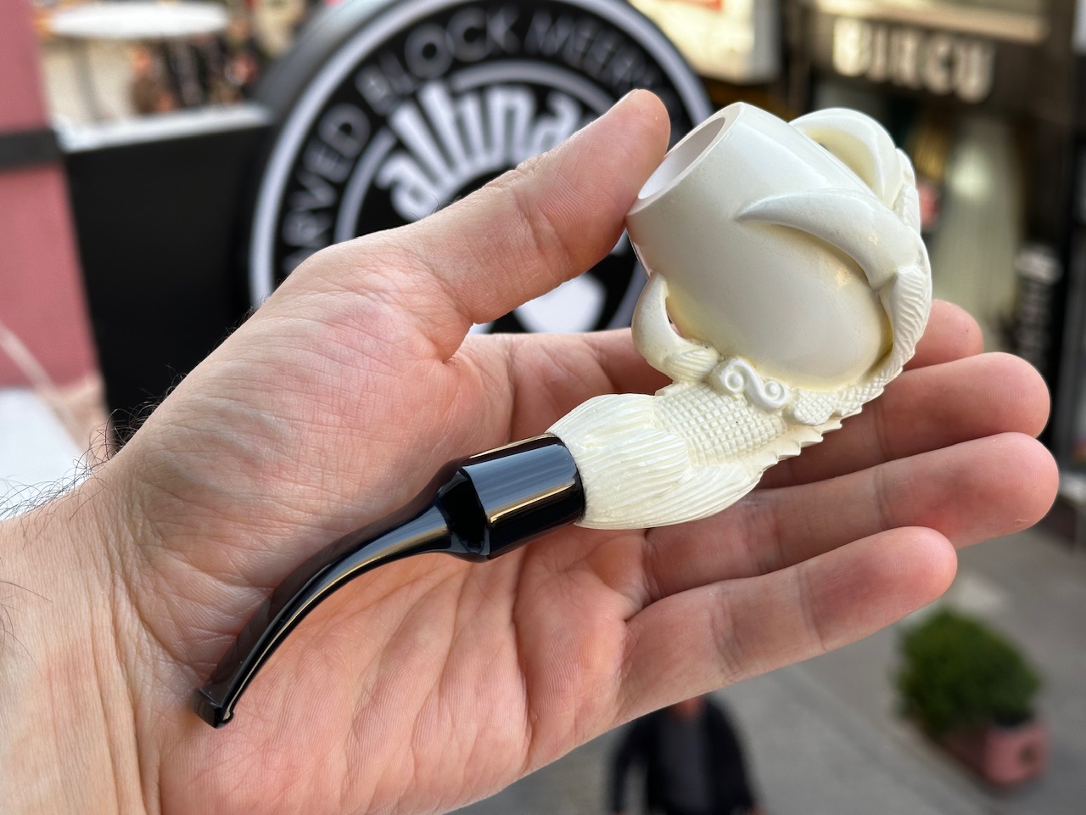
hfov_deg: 39.7
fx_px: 1506
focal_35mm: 48
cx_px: 543
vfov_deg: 30.3
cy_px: 408
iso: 64
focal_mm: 6.86
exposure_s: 1/337
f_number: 1.78
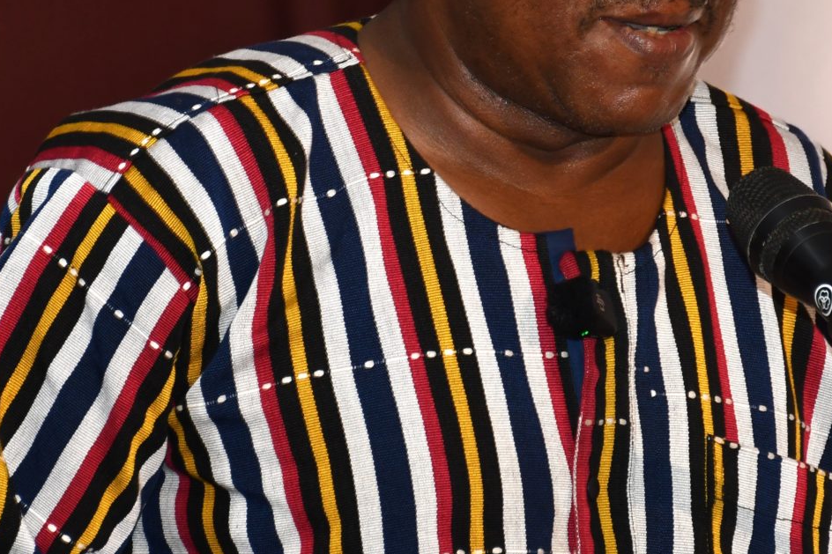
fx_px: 6770
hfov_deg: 7.0
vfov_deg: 4.7
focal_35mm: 293
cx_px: 542
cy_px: 62
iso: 640
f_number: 5.3
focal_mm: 90
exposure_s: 1/60.2
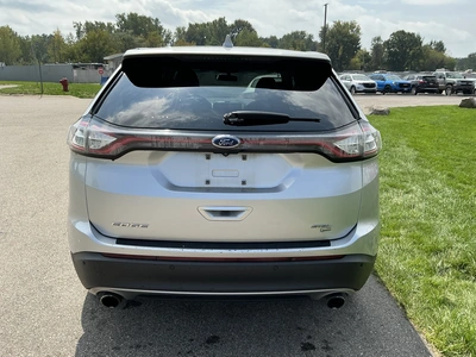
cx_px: 238
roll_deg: -0.6
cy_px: 178
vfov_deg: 49.7
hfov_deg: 63.4
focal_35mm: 28
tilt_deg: -15.0
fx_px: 385
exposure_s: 1/1490
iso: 25
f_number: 1.8
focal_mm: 3
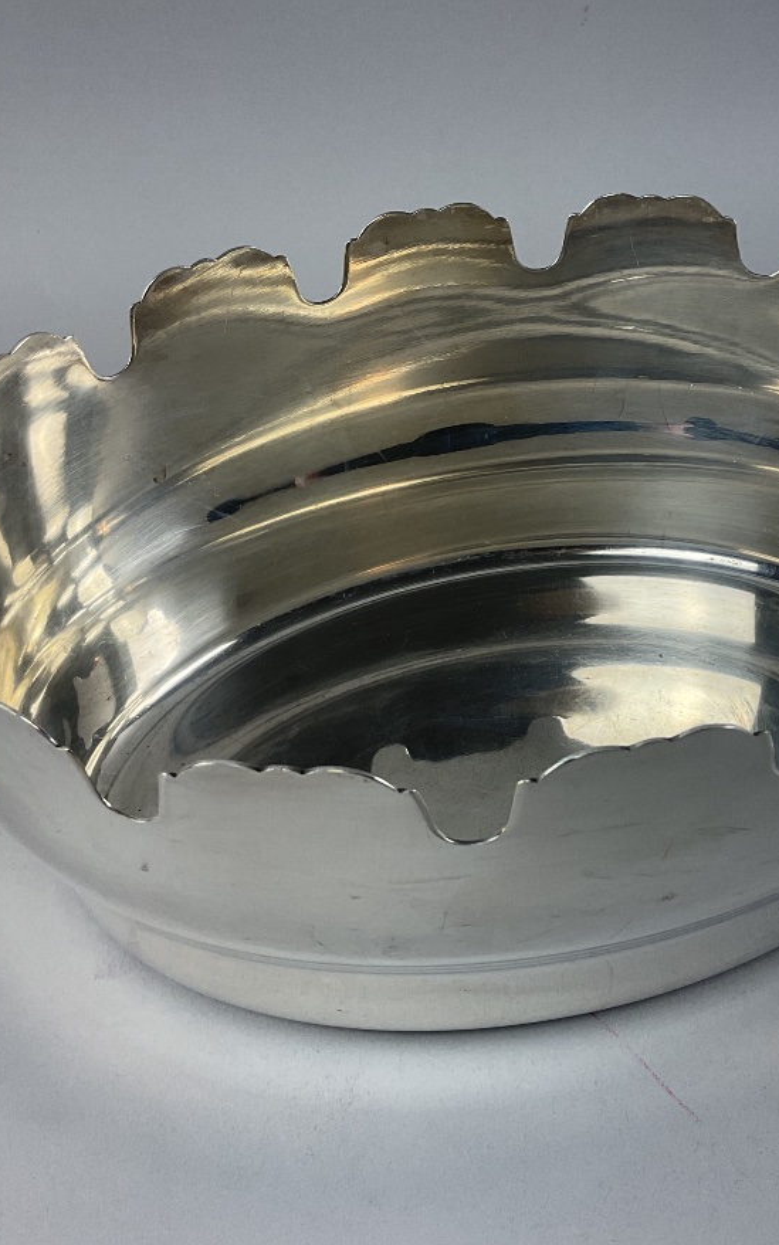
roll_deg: +2.8
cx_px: 494
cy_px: 625
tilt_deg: -42.5
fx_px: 1426
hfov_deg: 30.4
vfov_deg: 47.2
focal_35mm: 42
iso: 32
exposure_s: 1/100
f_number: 1.8
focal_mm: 3
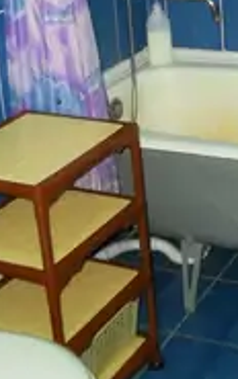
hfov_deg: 16.1
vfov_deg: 24.4
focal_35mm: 80
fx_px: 828
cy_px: -14
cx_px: 226
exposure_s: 1/45
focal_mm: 6.3
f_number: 3.2
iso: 200
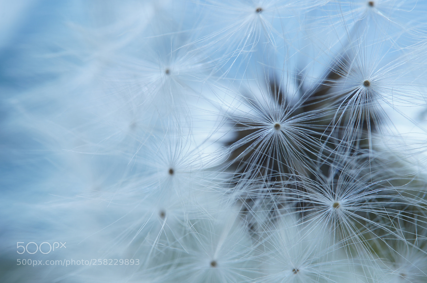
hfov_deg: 22.6
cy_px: 142
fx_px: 1066
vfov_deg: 15.2
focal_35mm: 90
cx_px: 214
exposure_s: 1/5
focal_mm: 60
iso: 100
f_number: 6.3
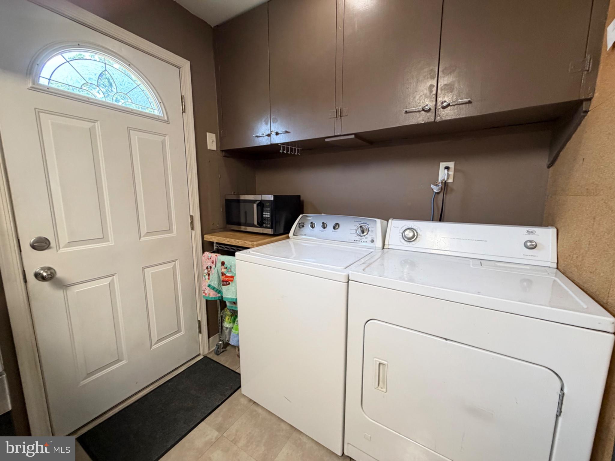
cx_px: 308
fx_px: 249
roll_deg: +0.5
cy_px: 230
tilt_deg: -8.4
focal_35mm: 14
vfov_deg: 85.7
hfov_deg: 102.1
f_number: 2.2
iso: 250
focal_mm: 2.22
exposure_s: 1/60
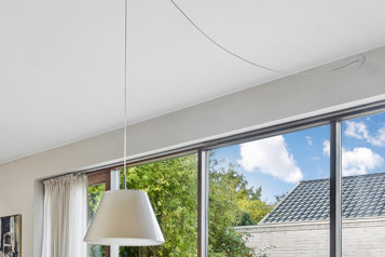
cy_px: 269
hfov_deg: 39.5
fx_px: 503
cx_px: 54
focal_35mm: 47
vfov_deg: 26.7
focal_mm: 14
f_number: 8
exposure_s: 1.3
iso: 200
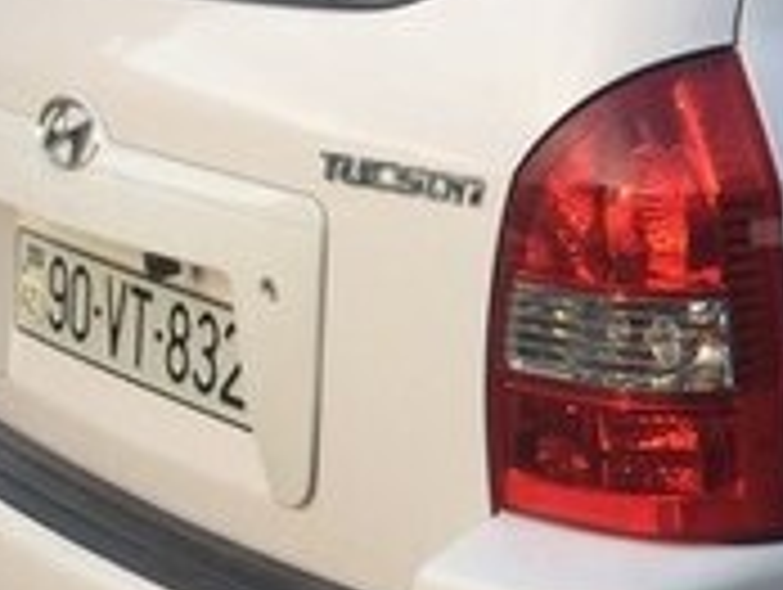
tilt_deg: -12.3
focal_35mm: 110
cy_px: 286
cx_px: 1210
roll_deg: -4.1
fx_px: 2492
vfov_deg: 13.5
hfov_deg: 16.2
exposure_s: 1/183
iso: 32
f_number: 2.2
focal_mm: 4.15
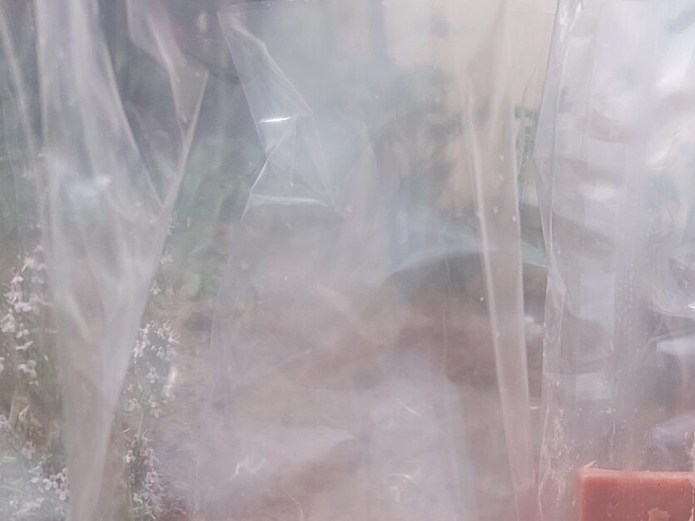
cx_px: 166
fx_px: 1847
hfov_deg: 21.1
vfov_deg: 15.7
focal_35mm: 92
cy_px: 554
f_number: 1.8
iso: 20
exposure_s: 1/523
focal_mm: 4.6
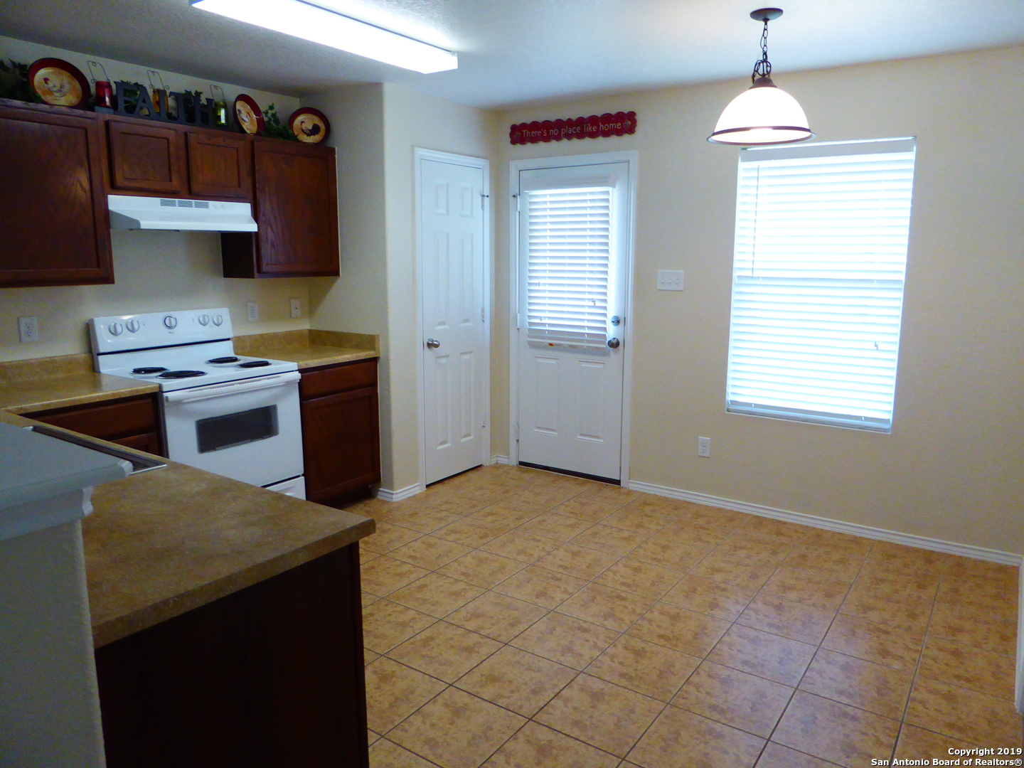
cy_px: 384
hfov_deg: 71.6
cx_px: 512
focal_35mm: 24
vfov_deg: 56.8
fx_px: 710
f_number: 3.3
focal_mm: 4.3
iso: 400
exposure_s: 1/50
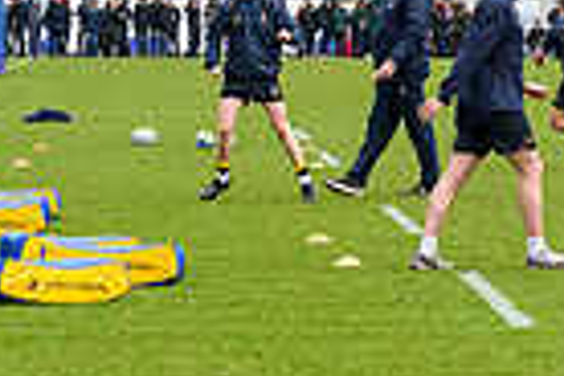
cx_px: 1153
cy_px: -149
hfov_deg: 5.9
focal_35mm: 340
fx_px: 5326
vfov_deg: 4.0
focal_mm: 81
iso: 2500
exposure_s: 1/1000
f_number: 5.6
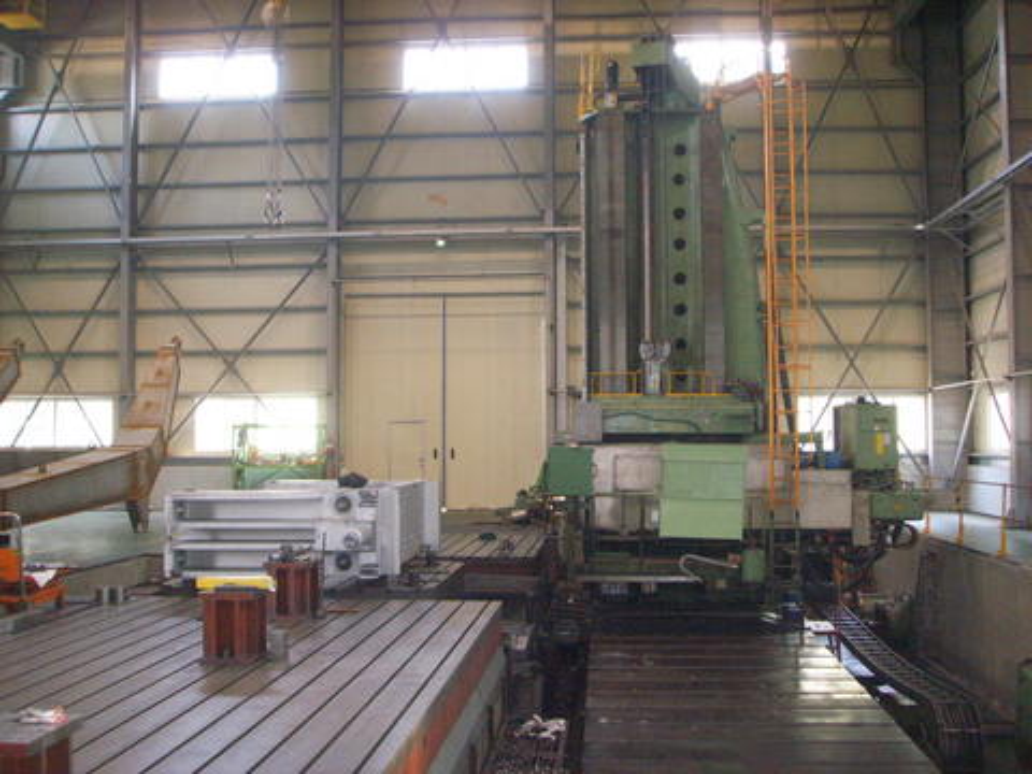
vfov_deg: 36.8
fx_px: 1163
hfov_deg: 47.9
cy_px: 387
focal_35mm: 39
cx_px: 516
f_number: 3.5
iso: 264
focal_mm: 6.6
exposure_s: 1/45
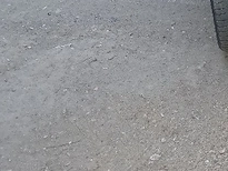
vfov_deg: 18.2
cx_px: 305
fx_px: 501
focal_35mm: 76
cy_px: -46
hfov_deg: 22.6
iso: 320
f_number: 1.8
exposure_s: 1/25.1
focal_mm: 3.98
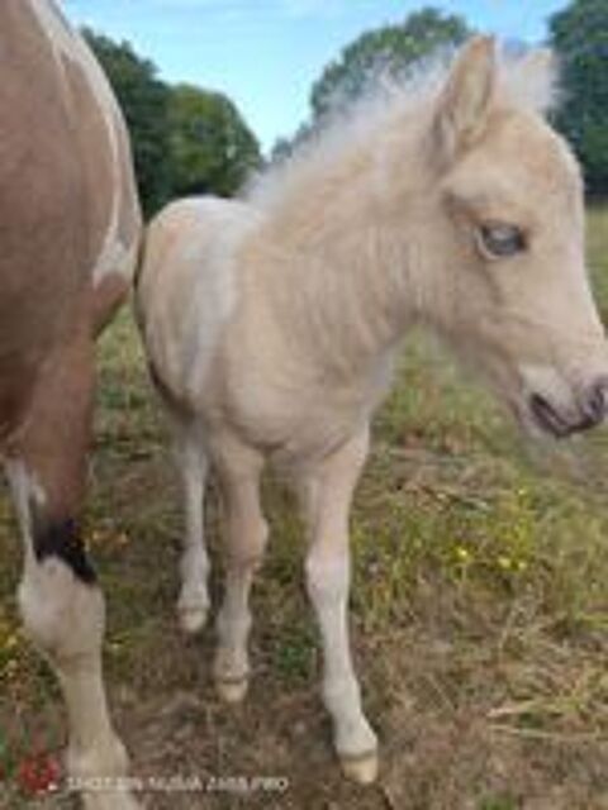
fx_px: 820
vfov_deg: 52.6
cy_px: 405
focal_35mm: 35
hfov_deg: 40.7
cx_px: 304
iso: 160
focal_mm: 8.29
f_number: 1.59
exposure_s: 1/942
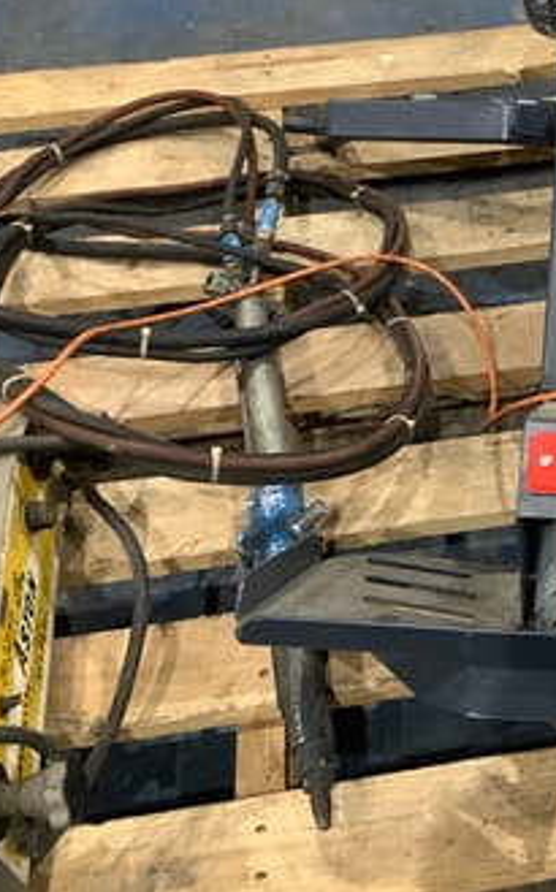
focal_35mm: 50
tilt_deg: -47.4
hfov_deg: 24.5
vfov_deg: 40.3
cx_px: 572
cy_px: 389
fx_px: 1215
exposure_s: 1/33
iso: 320
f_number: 2.4
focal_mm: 3.3
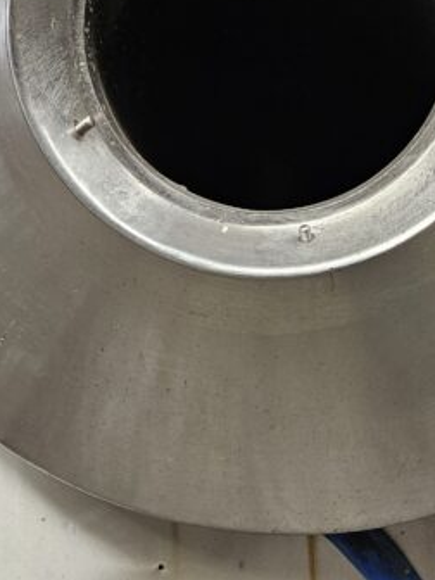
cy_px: 140
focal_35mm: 70
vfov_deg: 27.4
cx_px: 269
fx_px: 1173
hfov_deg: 21.0
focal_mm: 5.4
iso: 200
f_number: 1.8
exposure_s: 1/180
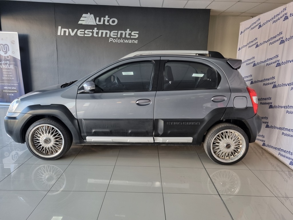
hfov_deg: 67.3
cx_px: 146
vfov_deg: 53.1
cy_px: 110
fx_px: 220
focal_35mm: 26
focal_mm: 5.4
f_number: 1.8
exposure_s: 1/100
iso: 100
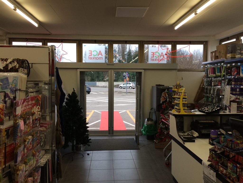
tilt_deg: -2.0
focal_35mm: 29
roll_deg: +0.5
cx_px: 122
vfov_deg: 48.2
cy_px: 92
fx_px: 204
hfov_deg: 61.7
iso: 32
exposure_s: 1/33
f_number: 2.2
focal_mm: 4.15
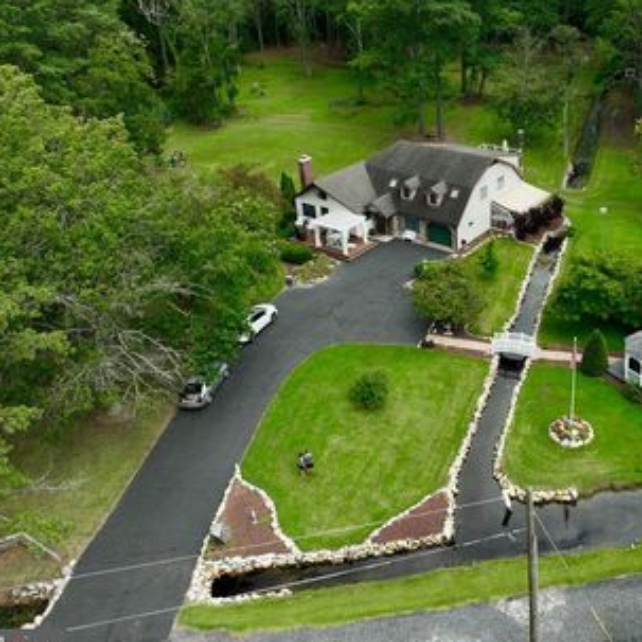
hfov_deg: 45.8
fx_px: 734
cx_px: 468
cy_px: 274
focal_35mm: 35
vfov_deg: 47.1
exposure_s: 1/2000
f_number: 2.8
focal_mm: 12.29
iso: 130
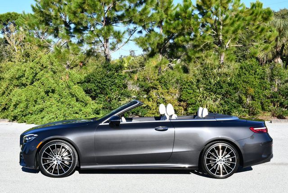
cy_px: 96
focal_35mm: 56
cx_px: 144
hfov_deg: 35.6
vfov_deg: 24.2
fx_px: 448
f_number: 8
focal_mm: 28
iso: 180
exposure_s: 1/250
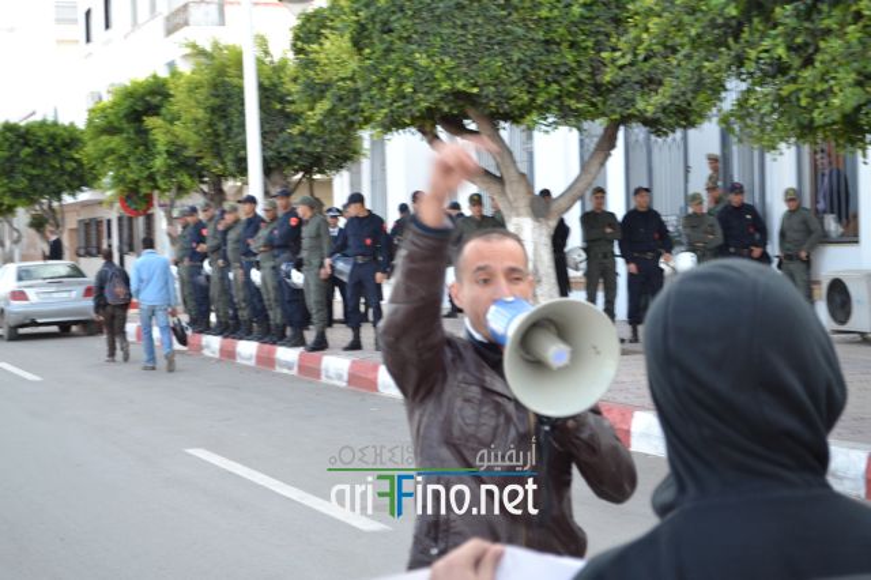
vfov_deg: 18.2
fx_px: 1814
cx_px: 436
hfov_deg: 27.0
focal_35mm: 75
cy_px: 290
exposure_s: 1/125
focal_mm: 50
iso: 180
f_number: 5.6
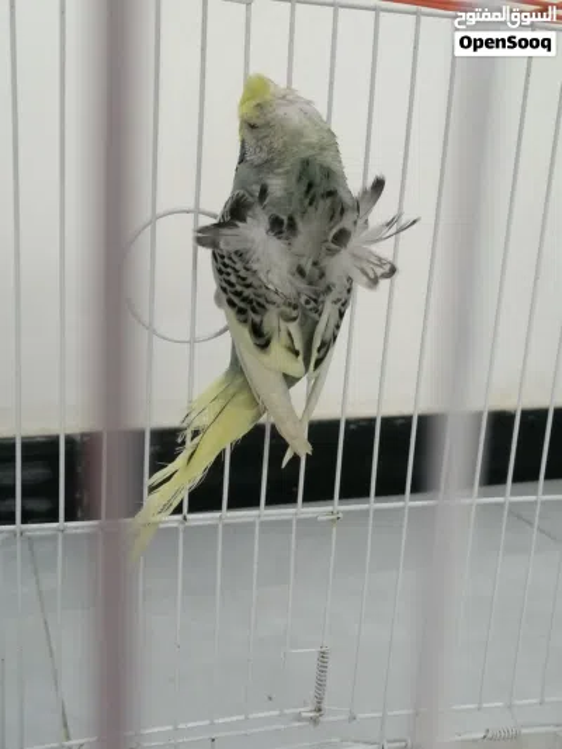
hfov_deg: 40.7
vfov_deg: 52.6
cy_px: 374
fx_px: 757
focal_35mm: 35
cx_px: 281
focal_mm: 3.95
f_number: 1.8
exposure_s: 1/33.3
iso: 125
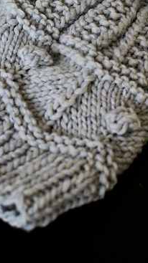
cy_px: 46
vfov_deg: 21.9
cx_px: 57
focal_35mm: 96
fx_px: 670
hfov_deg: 12.6
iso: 400
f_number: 2.8
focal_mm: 35
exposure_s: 1/160
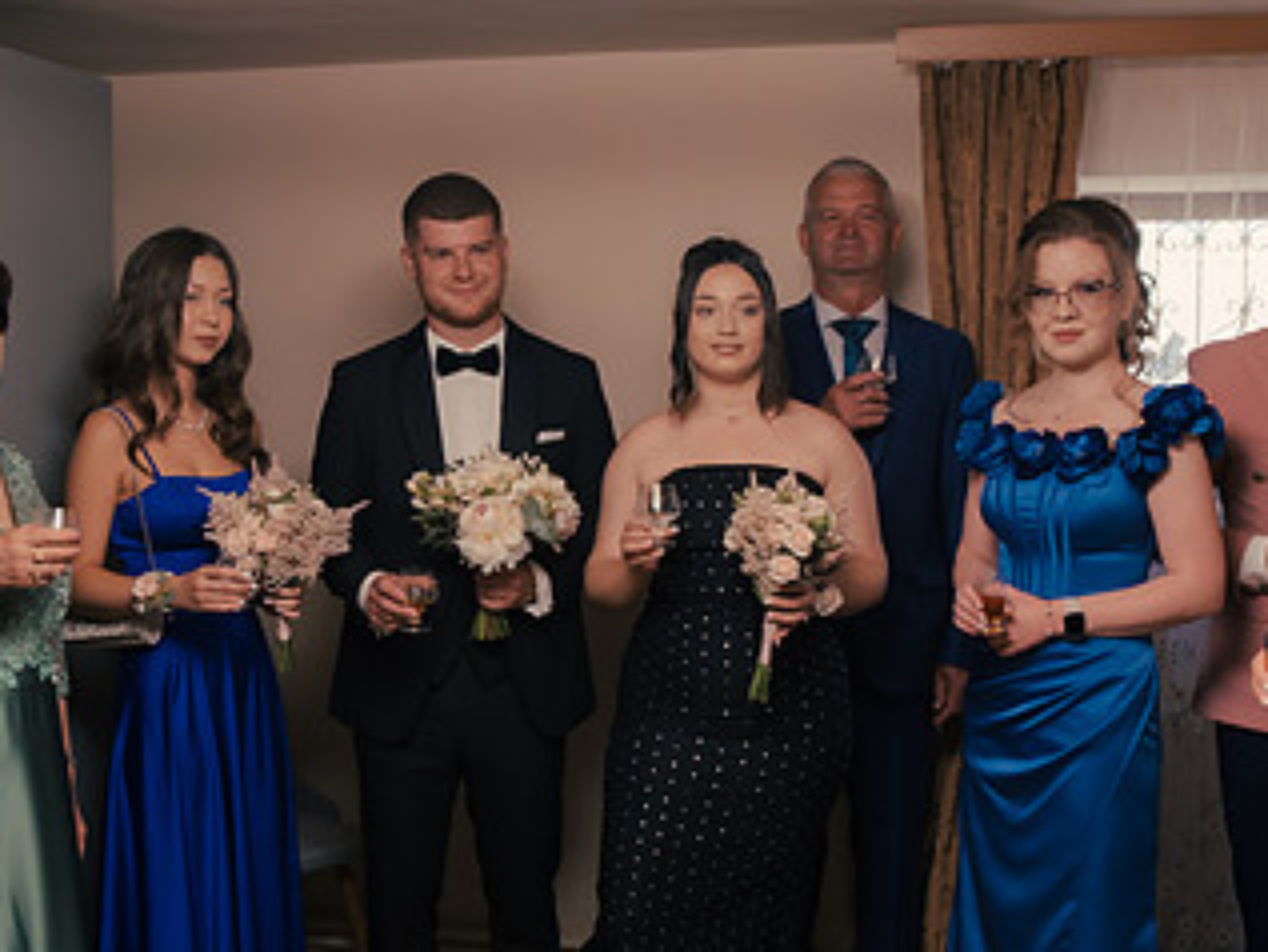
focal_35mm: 51
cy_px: 550
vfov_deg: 28.5
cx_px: 576
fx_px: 1869
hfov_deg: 37.4
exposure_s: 1/200
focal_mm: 29
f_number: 3.2
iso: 800
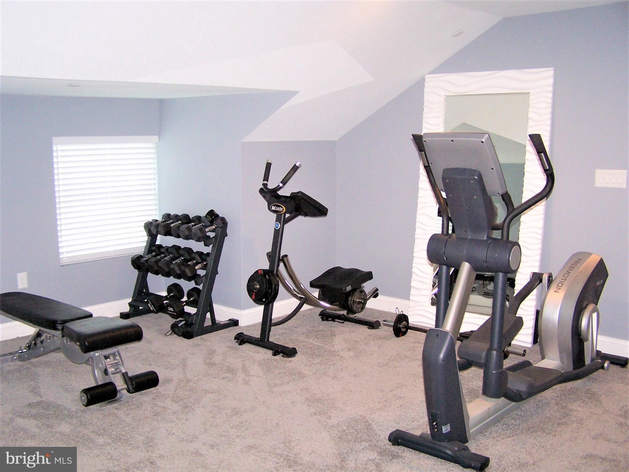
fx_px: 691
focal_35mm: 38
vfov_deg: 37.7
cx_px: 314
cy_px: 236
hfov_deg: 49.0
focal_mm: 6.3
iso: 140
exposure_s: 1/60
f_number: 2.8
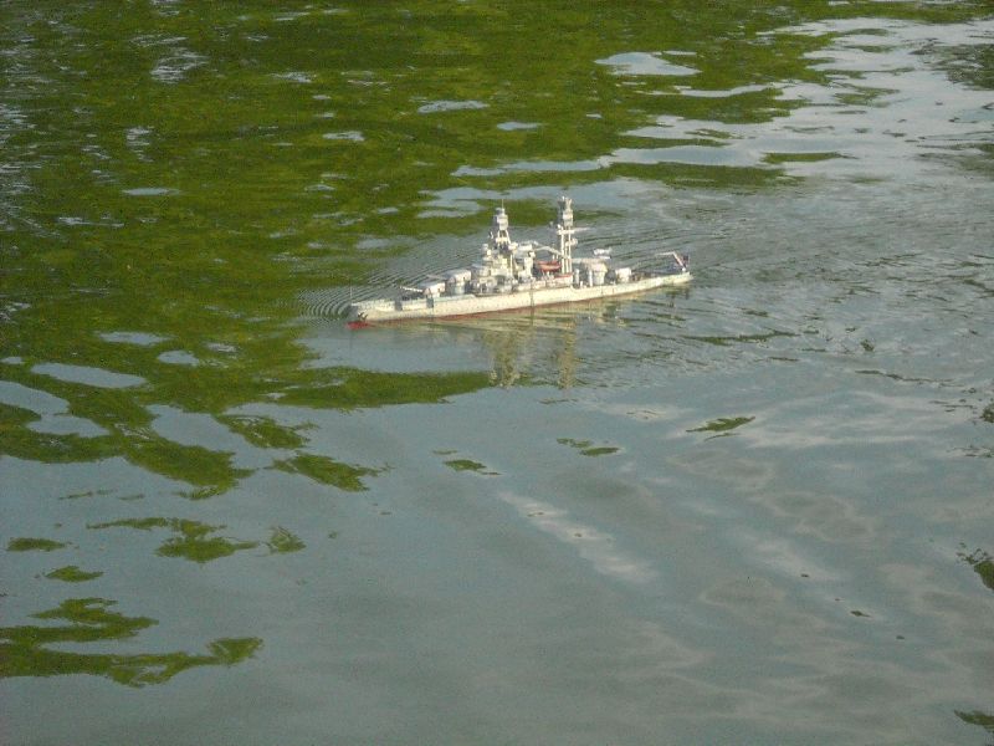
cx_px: 497
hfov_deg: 13.6
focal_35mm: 145
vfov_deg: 10.2
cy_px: 373
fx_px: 4164
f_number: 6.7
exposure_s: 1/250
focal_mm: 24.03
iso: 475
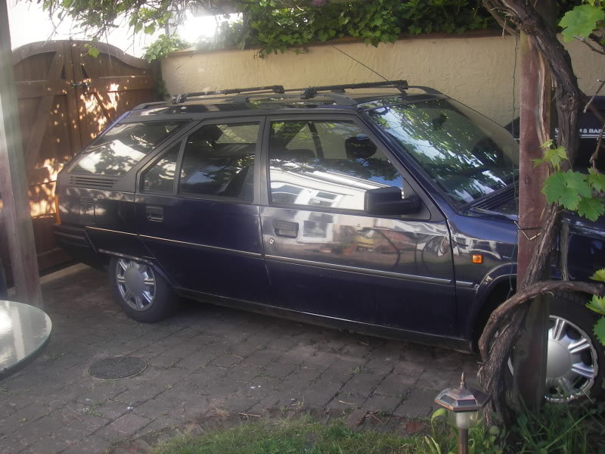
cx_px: 302
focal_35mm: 38
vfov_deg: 37.7
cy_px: 227
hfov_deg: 49.0
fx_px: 664
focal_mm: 6.3
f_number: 3.3
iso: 50
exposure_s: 1/60
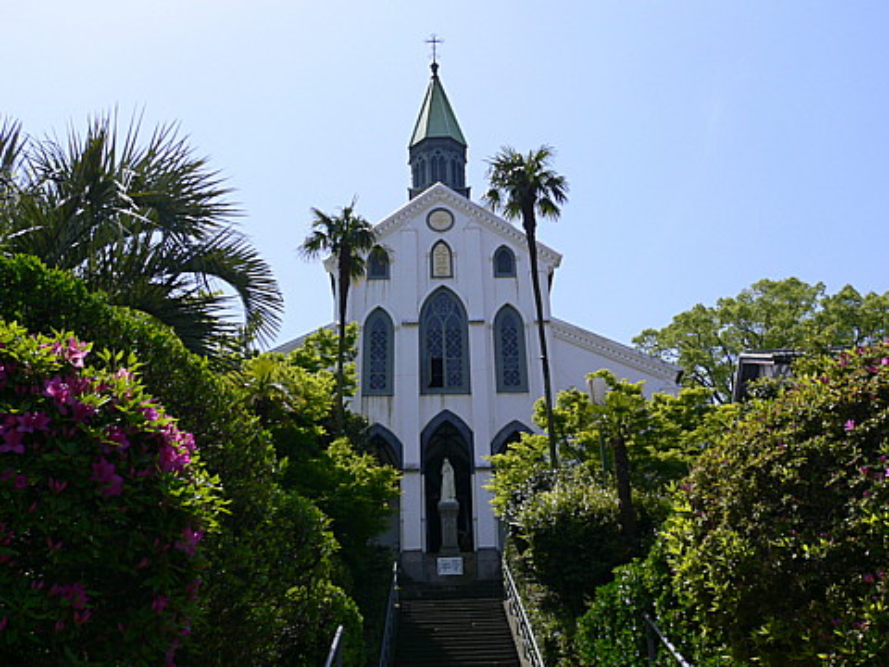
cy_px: 334
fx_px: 1053
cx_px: 444
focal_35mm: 41
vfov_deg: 35.1
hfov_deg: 45.8
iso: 80
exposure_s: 1/320
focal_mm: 6.8
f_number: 6.1
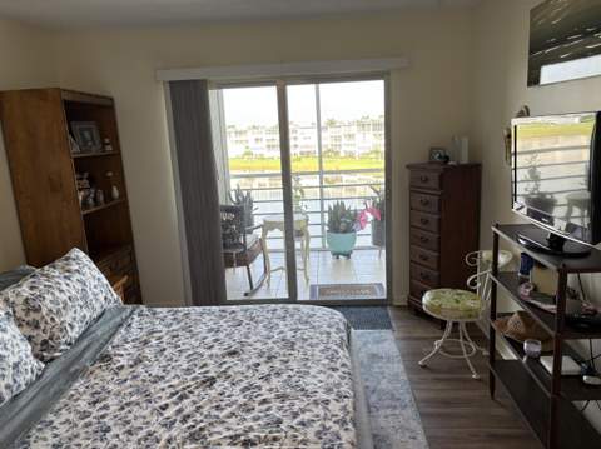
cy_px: 224
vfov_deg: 53.0
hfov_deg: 67.4
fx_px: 451
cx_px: 300
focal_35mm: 26
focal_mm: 5.96
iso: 64
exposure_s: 1/121
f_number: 1.6
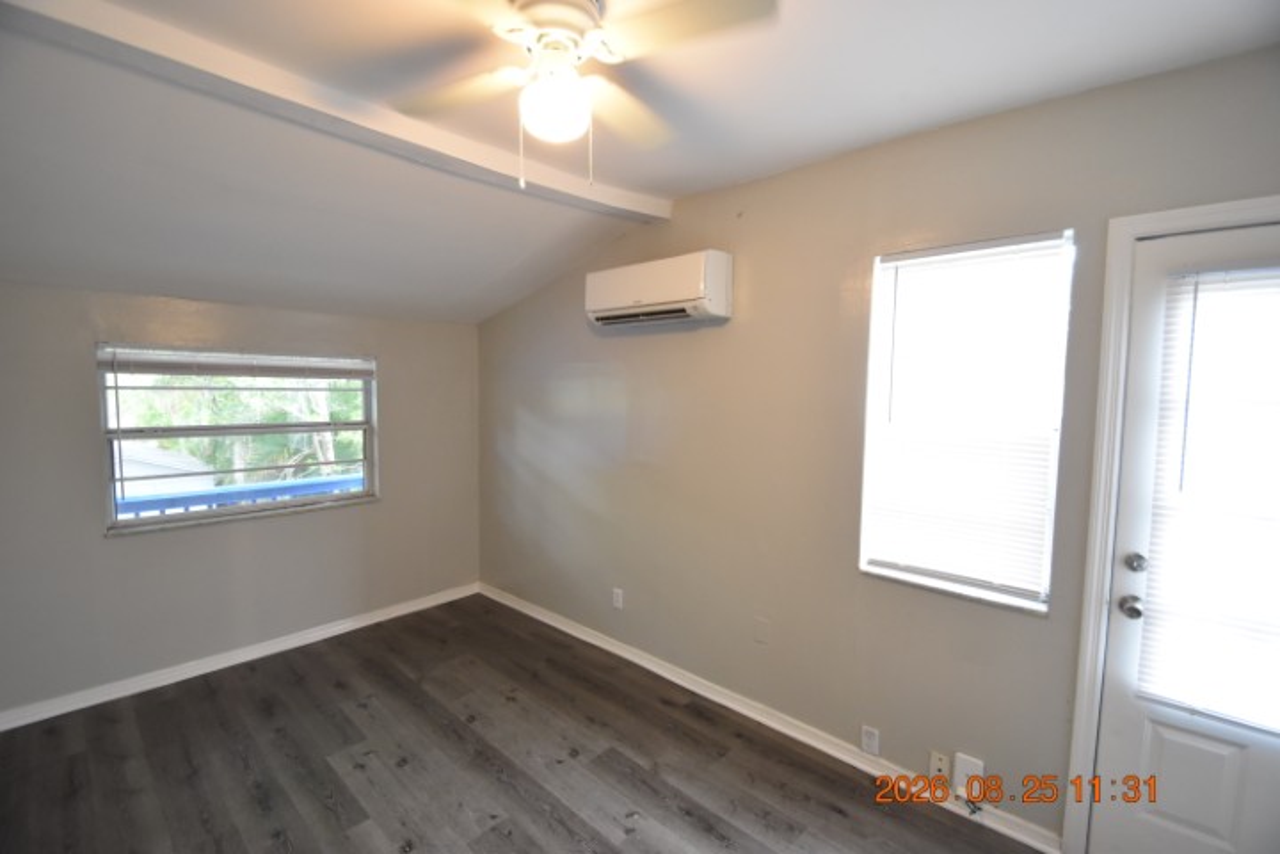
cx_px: 640
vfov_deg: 77.3
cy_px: 427
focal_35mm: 15
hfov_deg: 100.4
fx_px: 533
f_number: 3.5
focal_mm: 10
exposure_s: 1/60
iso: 1600
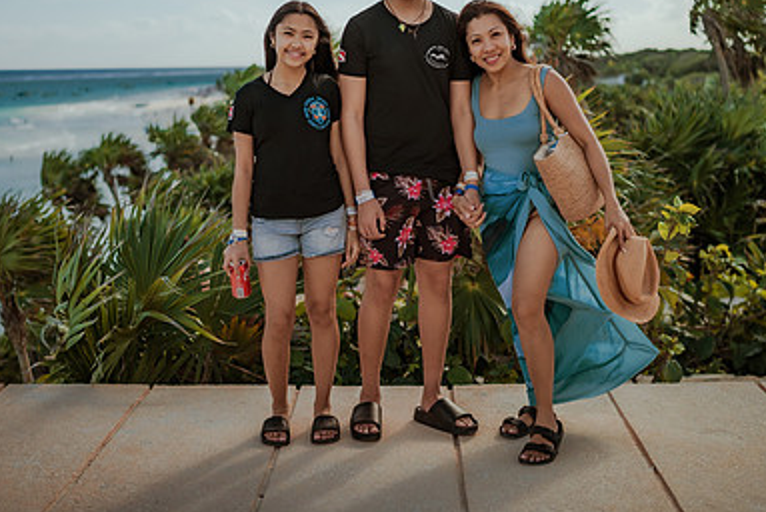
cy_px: 135
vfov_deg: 25.3
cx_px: 348
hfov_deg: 37.5
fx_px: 1129
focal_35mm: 53
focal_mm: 35
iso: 100
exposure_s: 1/5000
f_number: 1.8
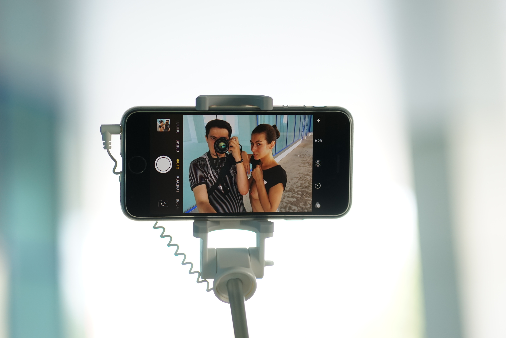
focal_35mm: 85
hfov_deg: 23.9
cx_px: 253
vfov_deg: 16.1
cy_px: 169
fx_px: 1195
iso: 500
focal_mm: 85
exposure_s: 1/200
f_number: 2.8
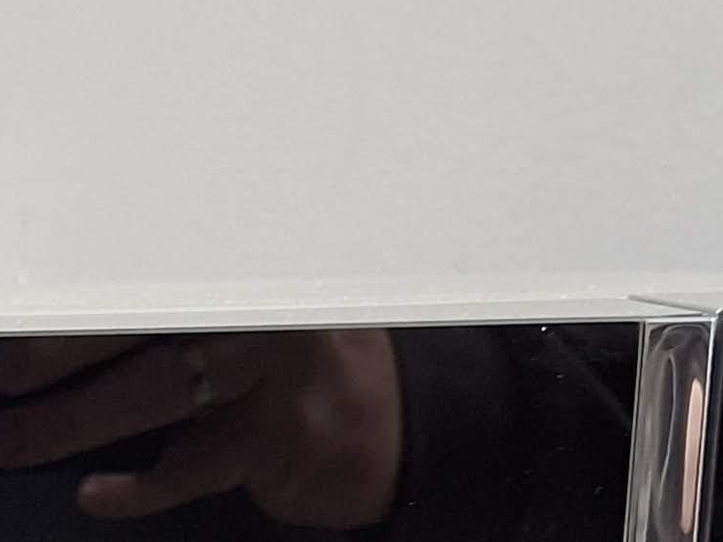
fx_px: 2569
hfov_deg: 15.2
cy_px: 1068
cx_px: -244
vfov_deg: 11.0
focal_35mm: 123
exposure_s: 1/25
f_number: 1.8
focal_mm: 5.54
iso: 320
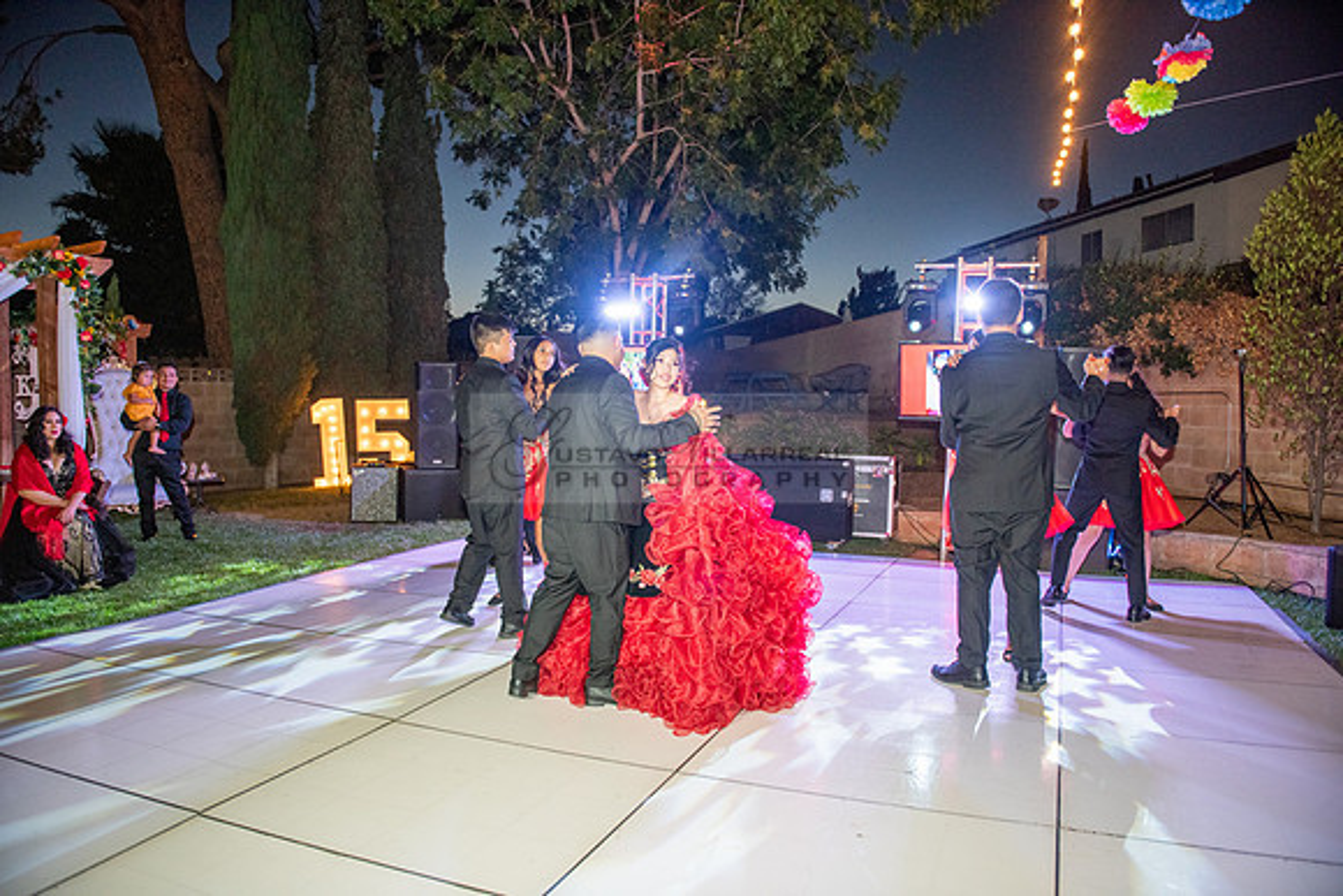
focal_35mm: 24
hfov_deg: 73.7
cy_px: 448
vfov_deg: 53.2
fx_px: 896
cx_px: 672
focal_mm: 24
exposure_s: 1/100
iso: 1600
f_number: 3.2
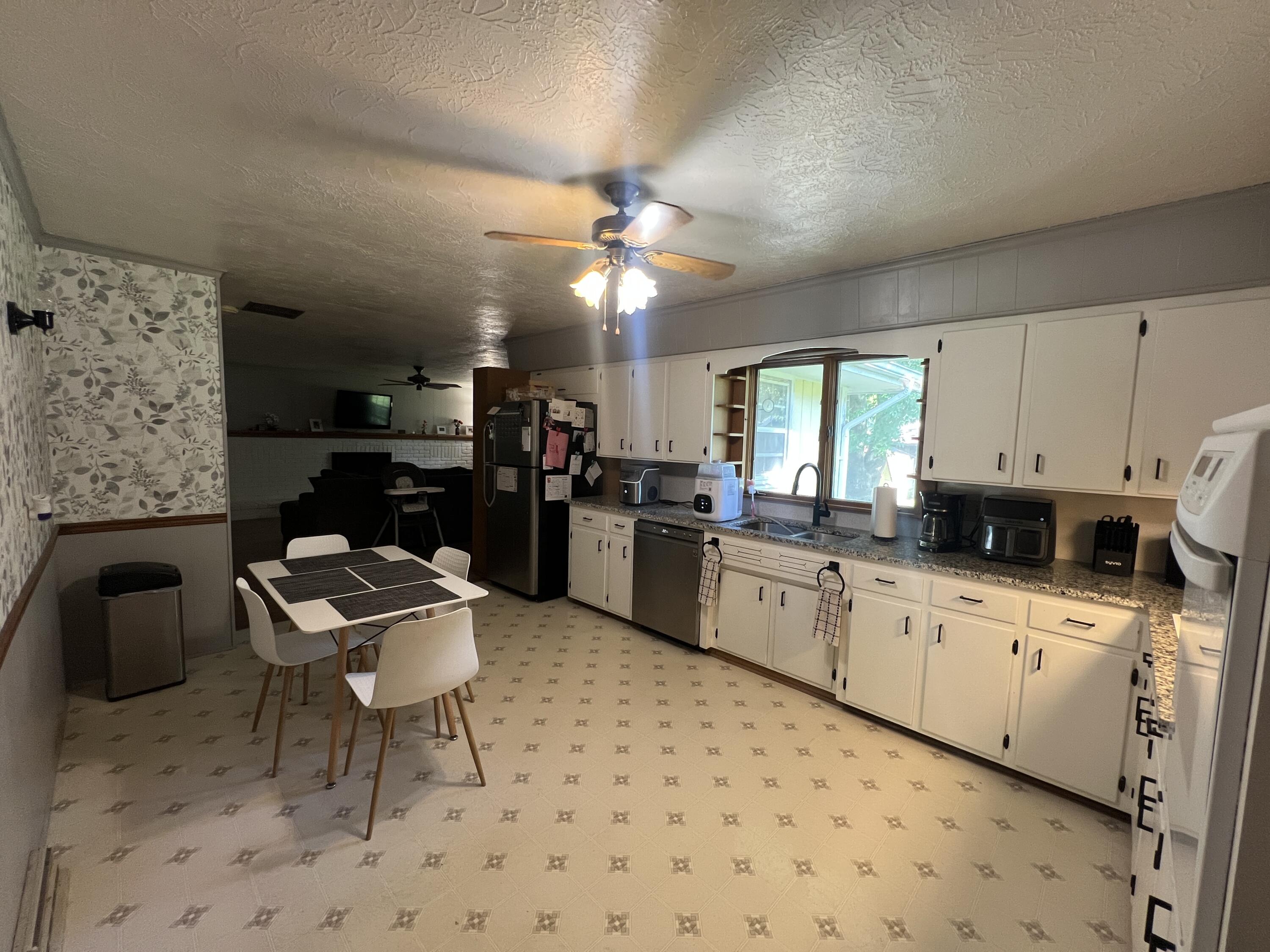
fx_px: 477
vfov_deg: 89.9
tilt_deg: -5.5
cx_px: 635
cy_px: 476
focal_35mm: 13
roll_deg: -1.8
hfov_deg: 106.2
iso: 250
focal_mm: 1.57
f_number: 1.8
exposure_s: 1/60
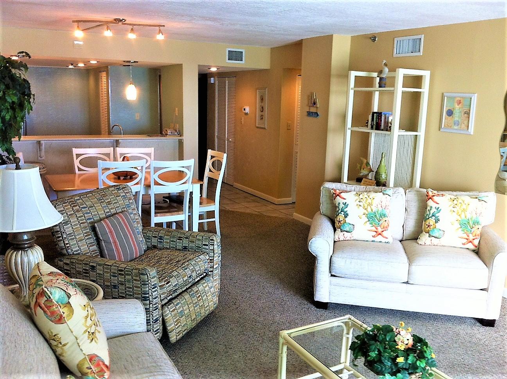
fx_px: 512
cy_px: 190
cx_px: 254
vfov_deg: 40.6
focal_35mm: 35
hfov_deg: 52.7
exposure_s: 1/33
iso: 80
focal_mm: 3.85
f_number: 2.8
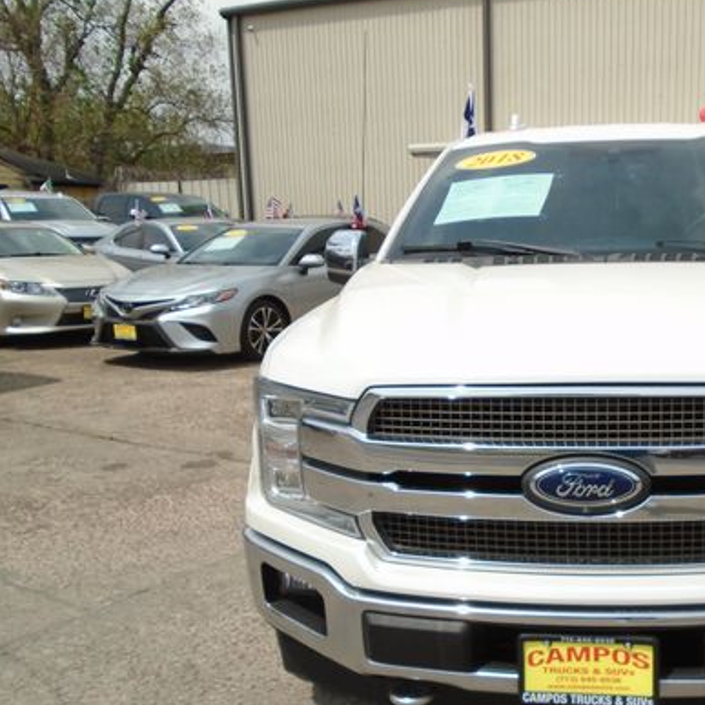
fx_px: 876
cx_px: 579
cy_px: 414
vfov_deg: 43.7
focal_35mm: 38
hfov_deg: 41.7
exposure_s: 1/1500
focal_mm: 4.6
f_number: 8
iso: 100
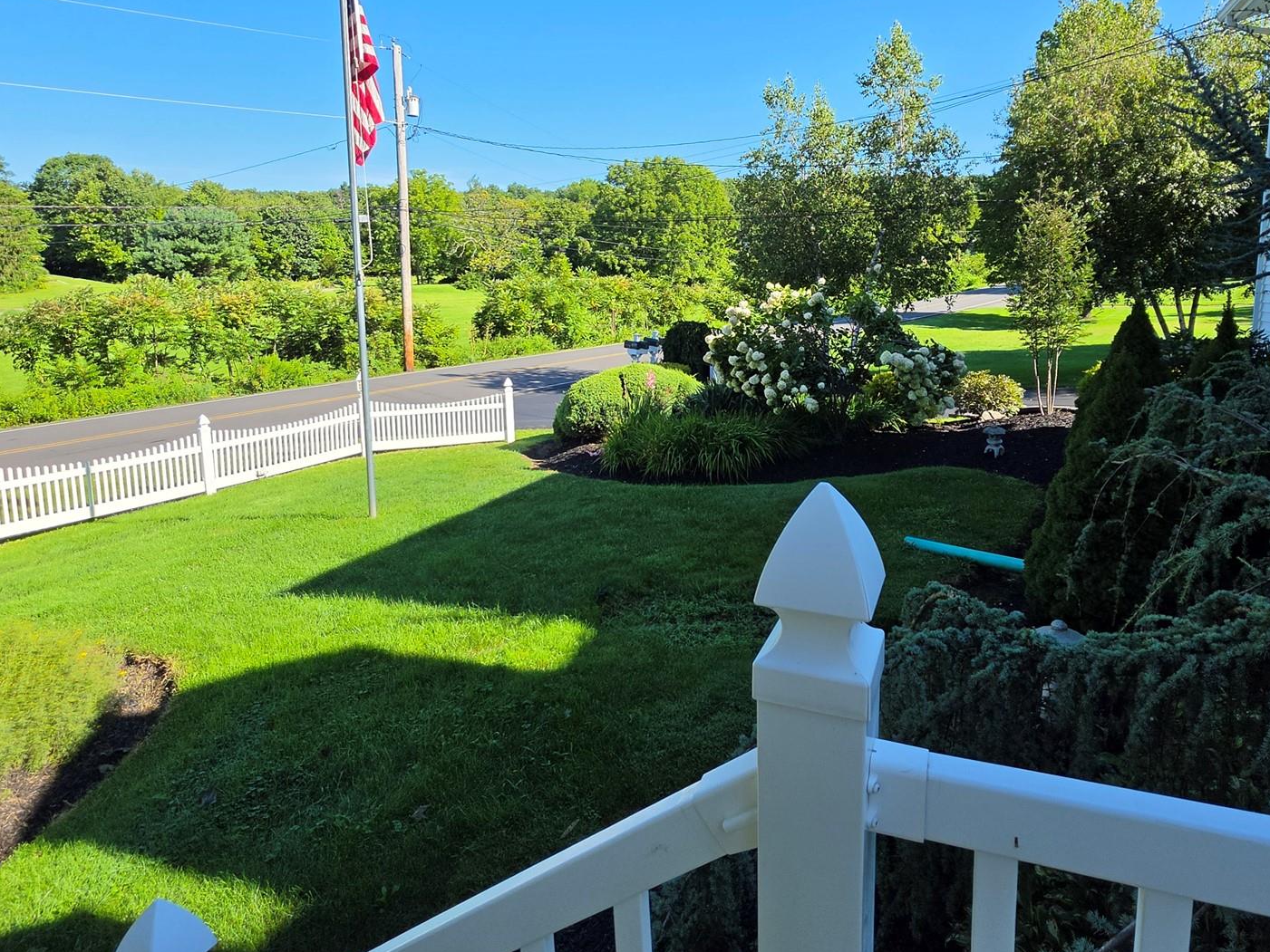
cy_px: 369
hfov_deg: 84.3
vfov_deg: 67.8
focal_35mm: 19
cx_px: 710
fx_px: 697
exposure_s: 1/2000
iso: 50
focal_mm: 2.2
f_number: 1.9
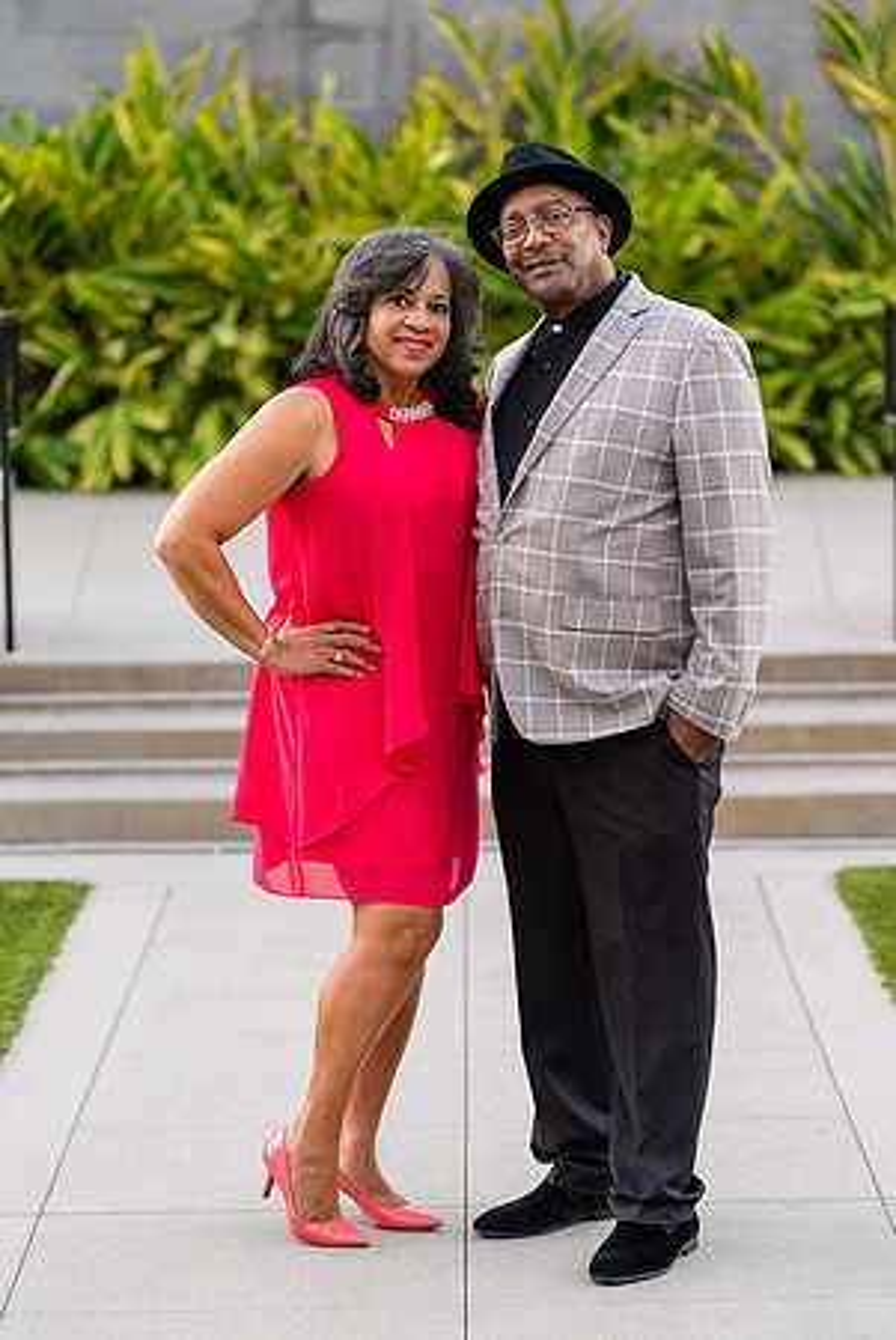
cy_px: 670
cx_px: 448
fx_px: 4283
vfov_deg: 17.8
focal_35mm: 115
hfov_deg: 11.9
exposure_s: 1/250
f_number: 2.8
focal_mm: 115
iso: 1250
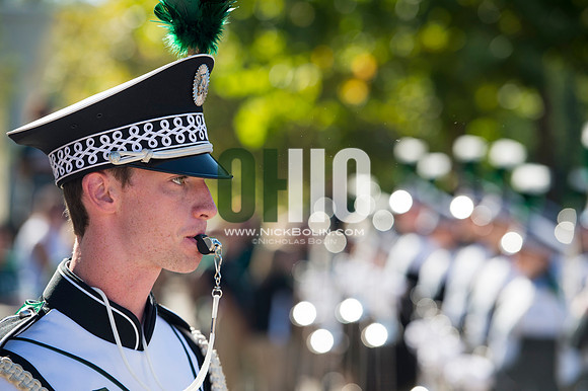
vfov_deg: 8.8
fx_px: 2530
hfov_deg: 13.3
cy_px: 196
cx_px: 294
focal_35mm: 155
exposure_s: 1/1000
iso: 200
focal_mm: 155
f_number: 4.5
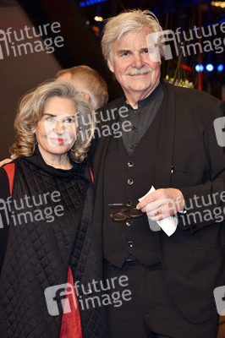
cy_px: 169
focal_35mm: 85
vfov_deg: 23.9
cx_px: 112
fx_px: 798
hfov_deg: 16.0
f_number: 5.6
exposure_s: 1/250
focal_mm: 85
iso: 1600
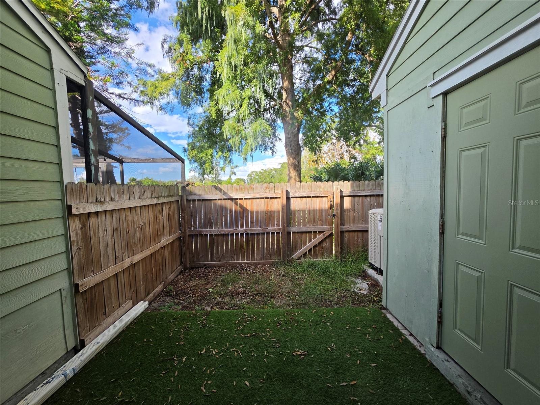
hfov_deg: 106.2
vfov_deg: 89.9
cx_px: 270
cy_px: 202
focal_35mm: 13
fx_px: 203
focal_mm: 2.2
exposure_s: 1/536
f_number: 1.9
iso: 40
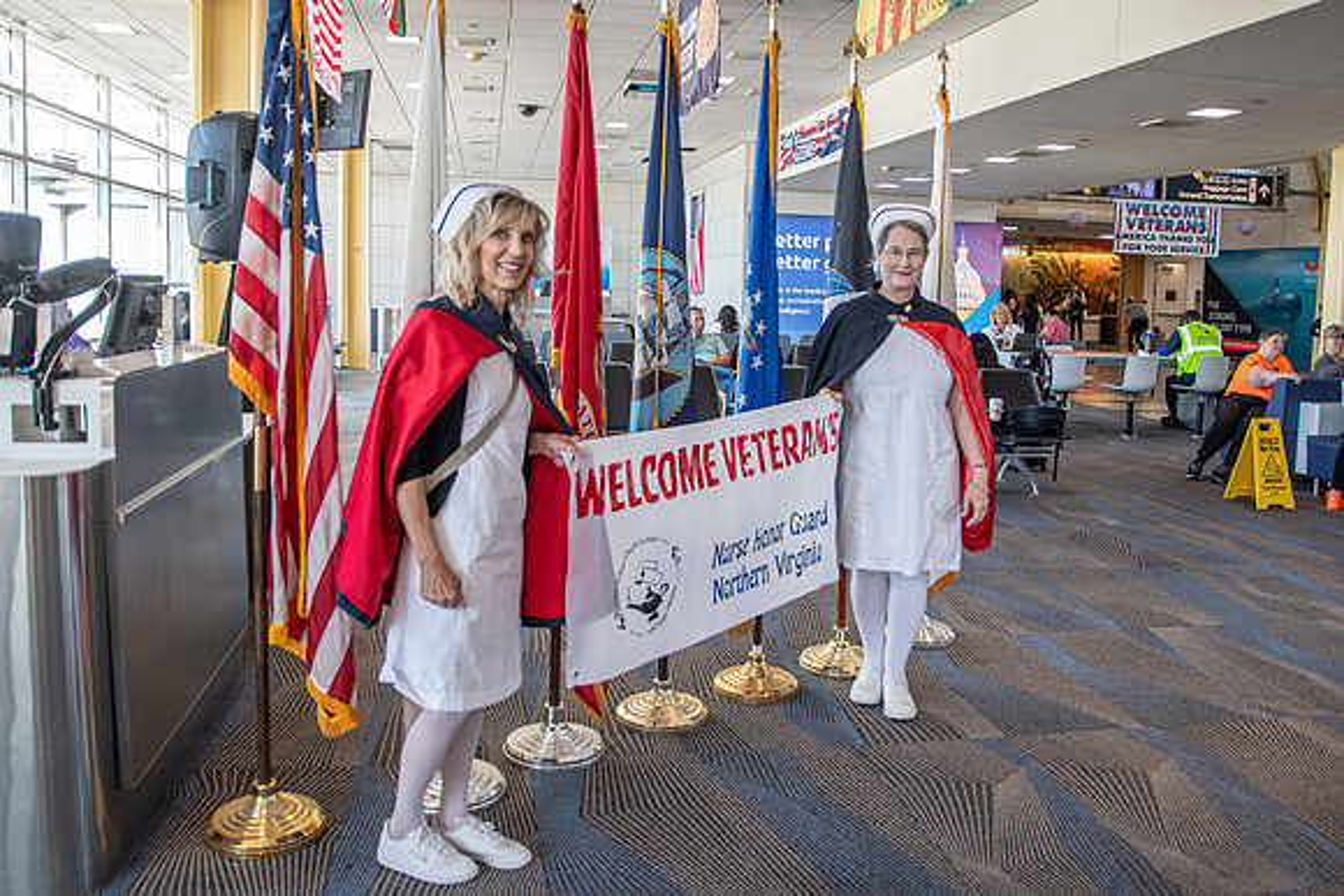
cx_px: 674
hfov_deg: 64.2
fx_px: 1071
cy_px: 398
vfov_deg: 45.4
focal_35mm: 29
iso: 280
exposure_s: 1/125
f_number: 3.2
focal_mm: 16
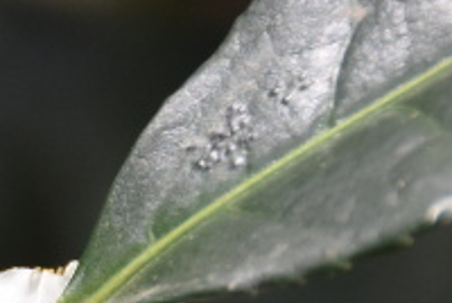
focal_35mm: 1006
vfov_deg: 1.4
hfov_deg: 2.0
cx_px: -253
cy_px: 443
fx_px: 12649
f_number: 5.3
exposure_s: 1/500
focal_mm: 112
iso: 900
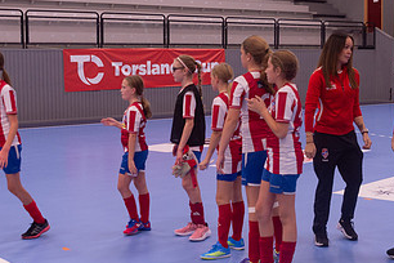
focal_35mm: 72
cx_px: 216
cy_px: 129
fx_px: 788
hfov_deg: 28.1
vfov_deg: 18.9
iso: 1600
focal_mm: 38
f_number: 3.2
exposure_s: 1/400
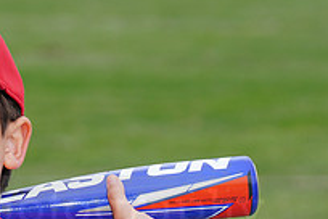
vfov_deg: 2.6
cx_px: 68
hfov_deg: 3.9
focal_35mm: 528
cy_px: 197
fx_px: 4810
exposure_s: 1/250
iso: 200
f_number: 9
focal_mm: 186
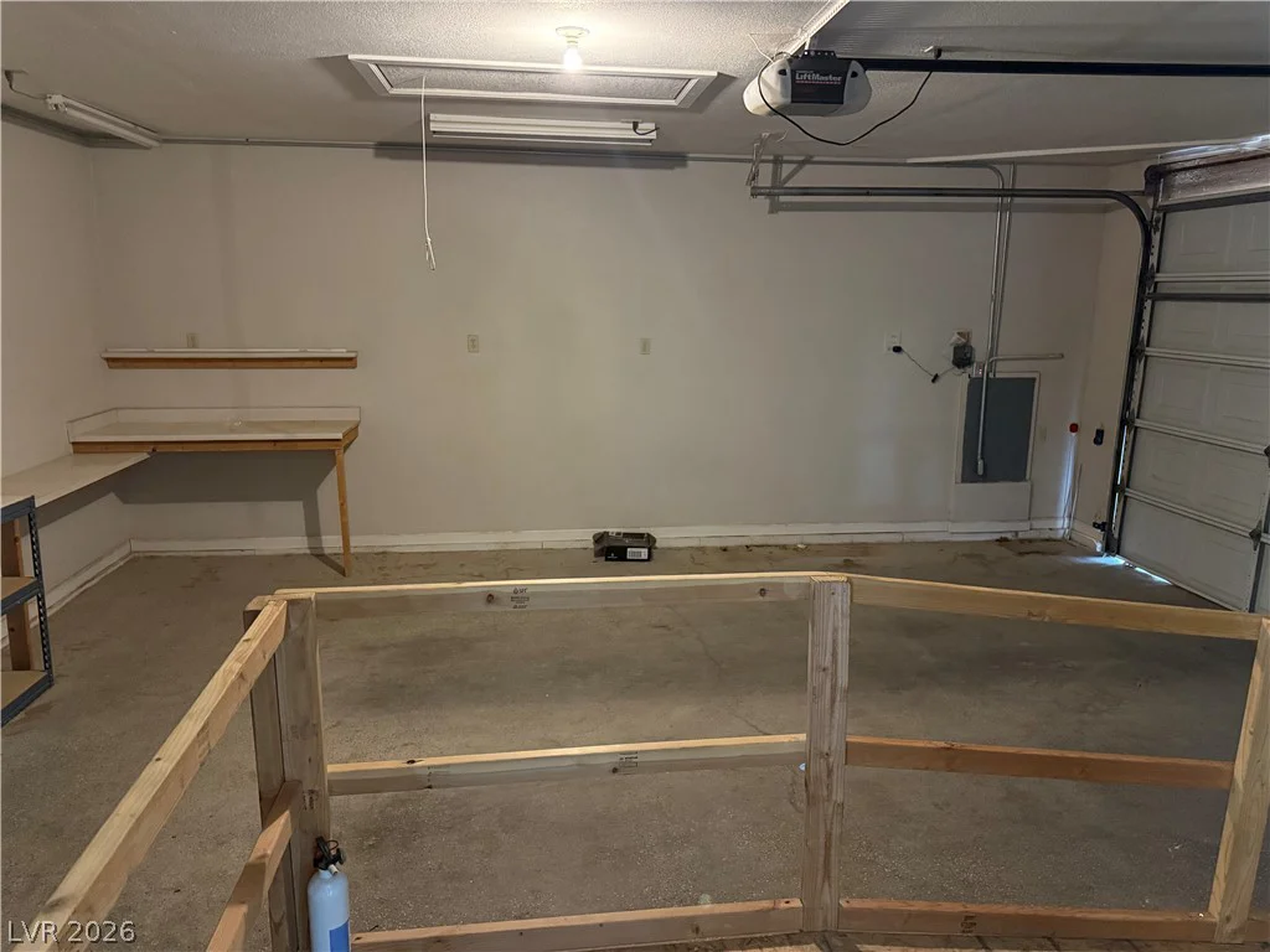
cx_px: 635
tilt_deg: -11.6
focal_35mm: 24
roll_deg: -0.3
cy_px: 476
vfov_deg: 56.8
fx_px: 881
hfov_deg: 71.6
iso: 1000
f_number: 1.78
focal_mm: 6.76
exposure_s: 1/30
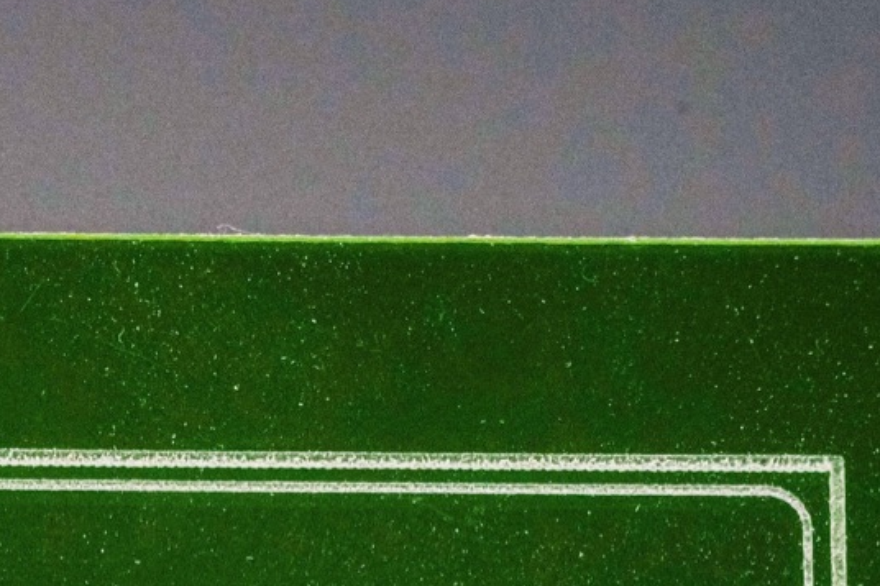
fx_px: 5107
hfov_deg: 9.8
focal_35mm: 209
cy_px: 864
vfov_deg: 6.5
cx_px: 16
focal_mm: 70
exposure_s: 1/500
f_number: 18
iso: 2000
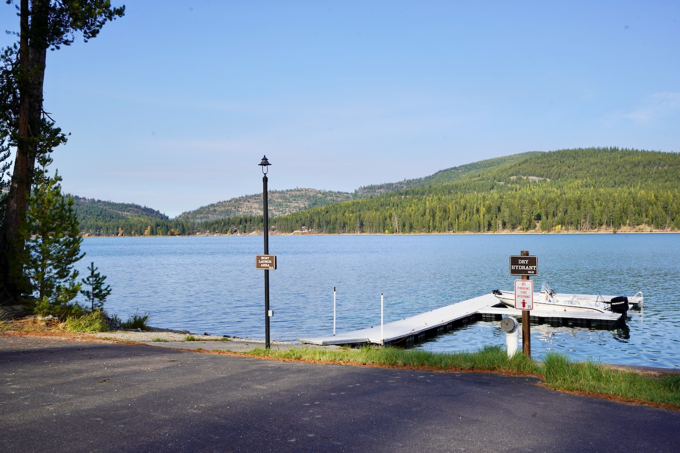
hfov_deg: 54.4
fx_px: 661
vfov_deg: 37.9
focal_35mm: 35
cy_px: 226
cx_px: 340
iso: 100
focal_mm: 35
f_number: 13
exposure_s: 1/80
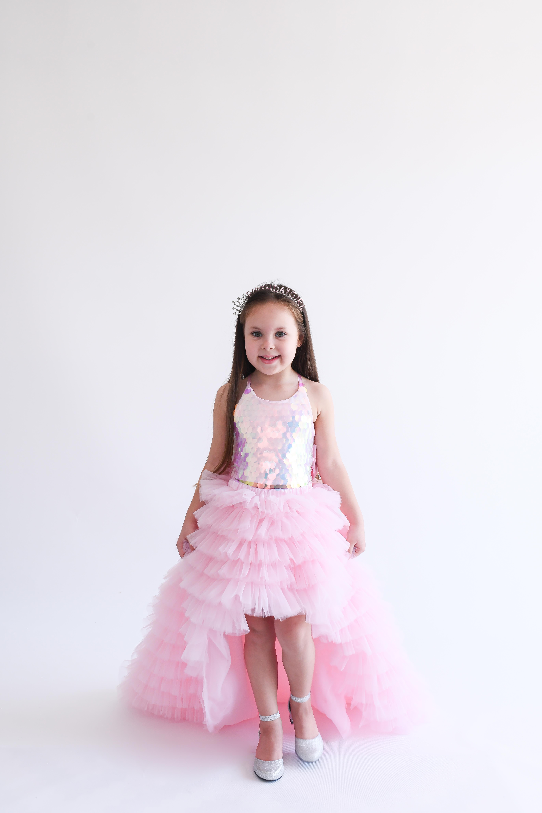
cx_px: 271
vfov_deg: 54.4
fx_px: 790
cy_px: 406
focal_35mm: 35
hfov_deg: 37.9
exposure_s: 1/125
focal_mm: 35
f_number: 8
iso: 640
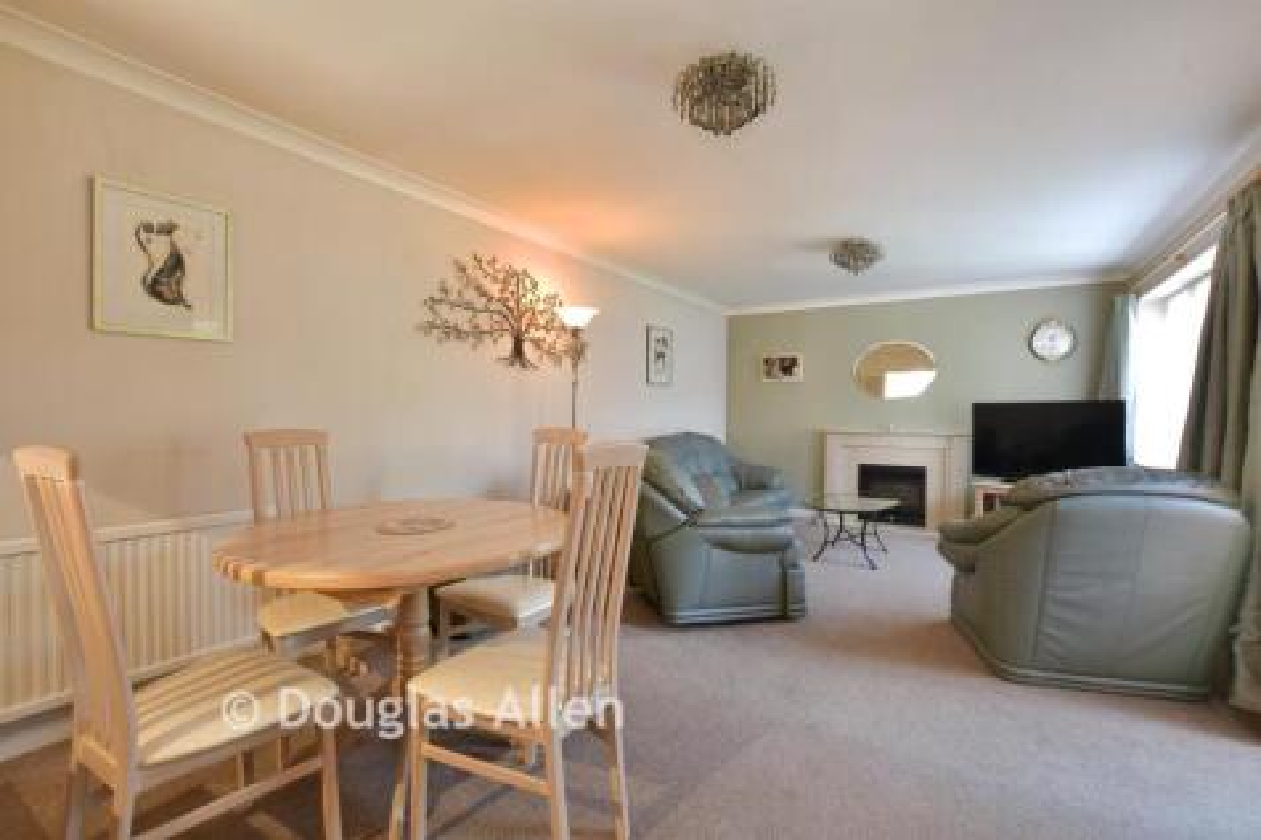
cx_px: 630
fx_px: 525
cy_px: 420
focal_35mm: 15
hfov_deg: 100.4
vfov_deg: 77.3
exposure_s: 1
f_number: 8
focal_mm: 10
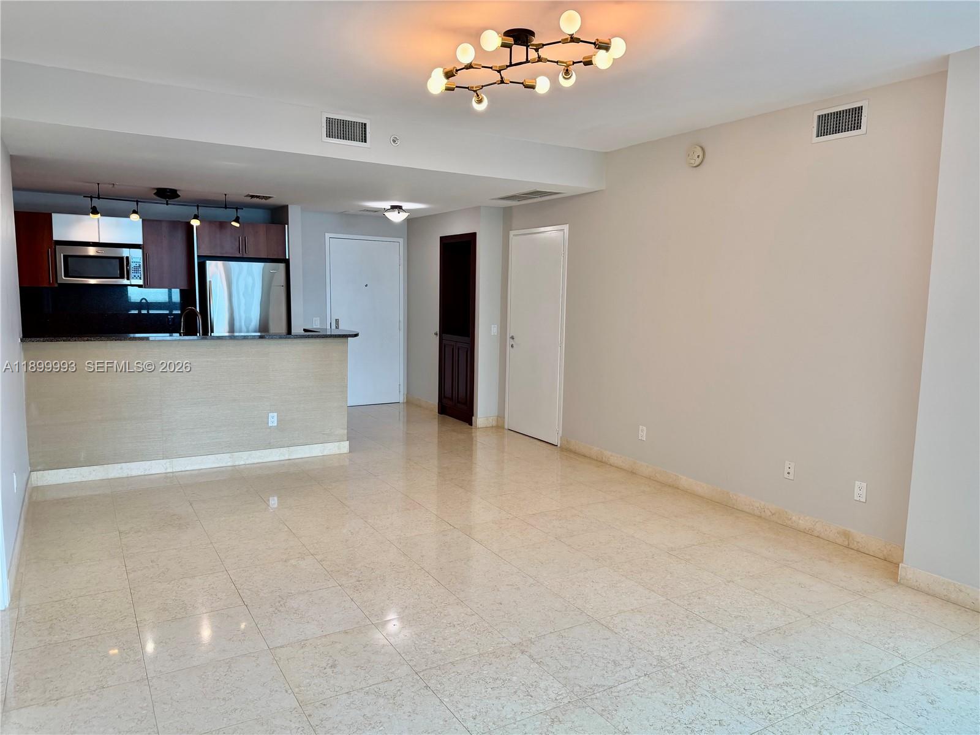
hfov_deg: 71.6
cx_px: 490
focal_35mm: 24
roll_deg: -0.9
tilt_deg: -6.3
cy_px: 368
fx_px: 679
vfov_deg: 56.8
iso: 125
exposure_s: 1/201
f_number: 1.78
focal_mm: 6.76
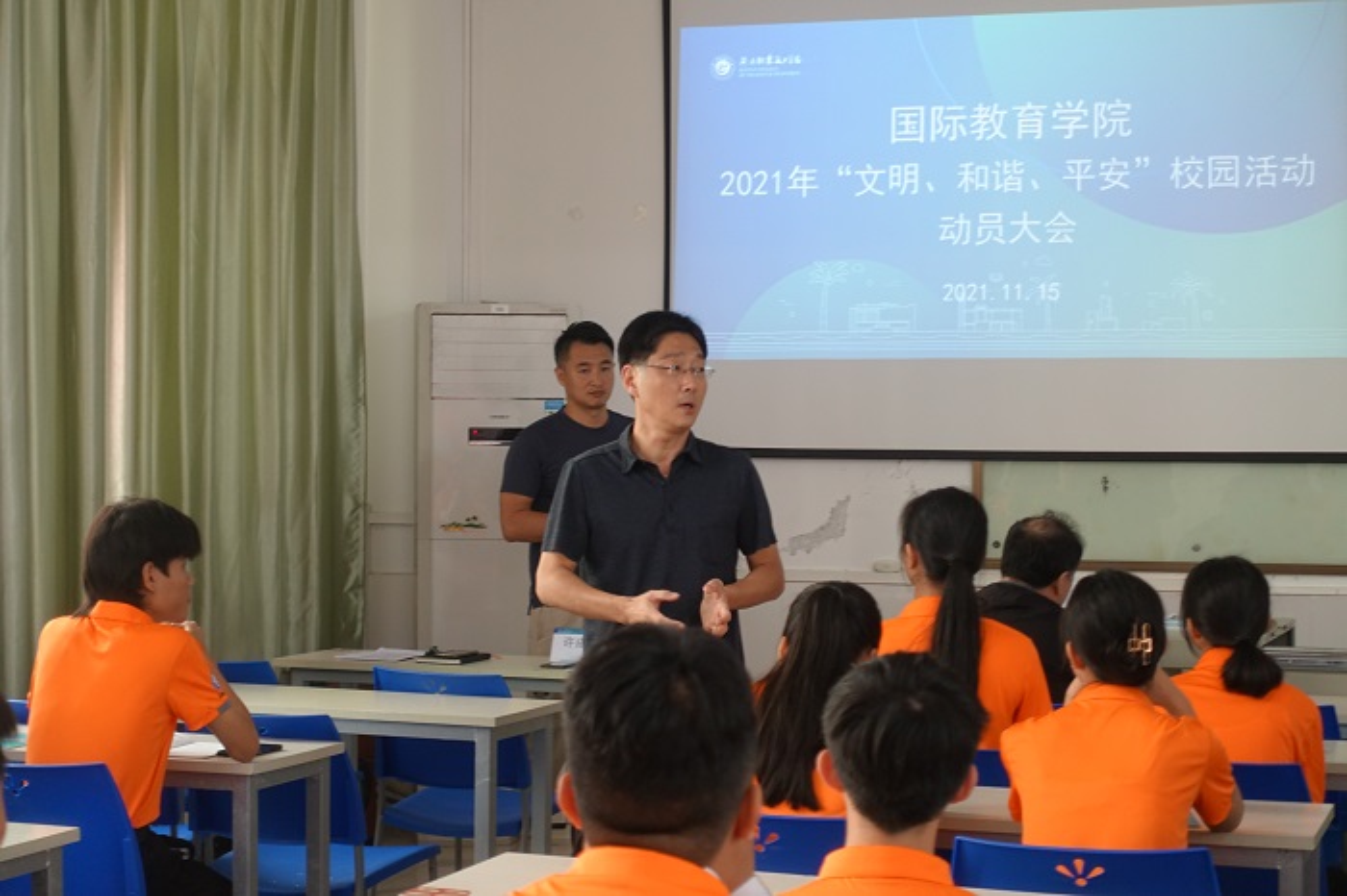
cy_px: 448
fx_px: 2618
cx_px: 674
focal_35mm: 70
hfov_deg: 28.9
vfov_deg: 19.4
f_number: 2.8
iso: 400
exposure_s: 1/80
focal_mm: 25.7
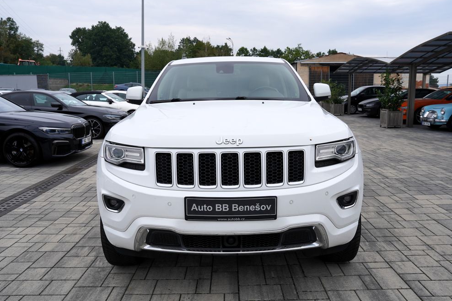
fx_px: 351
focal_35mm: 28
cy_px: 150
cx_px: 227
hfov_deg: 65.5
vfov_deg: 46.4
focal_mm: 27
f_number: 7.1
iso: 100
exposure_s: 1/200
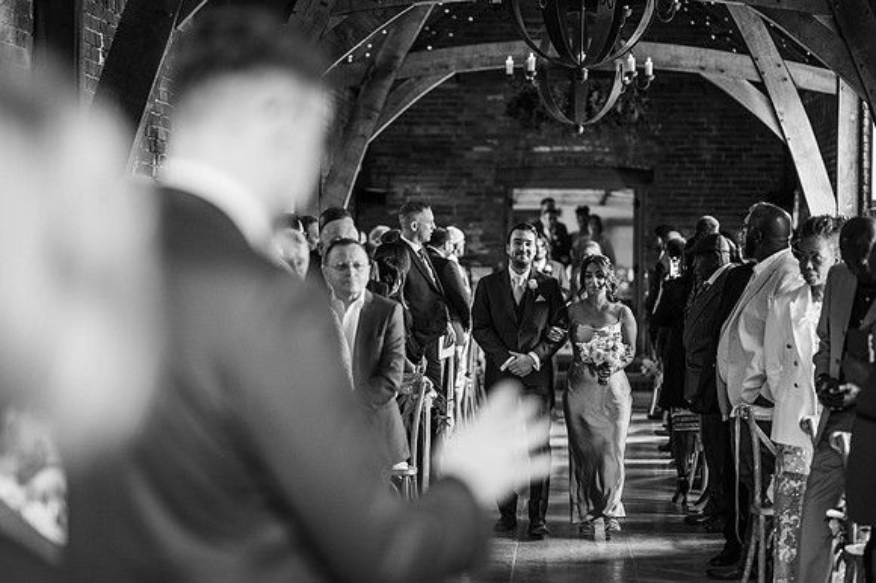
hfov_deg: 23.9
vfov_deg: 16.1
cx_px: 438
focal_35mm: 85
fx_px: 2067
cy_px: 292
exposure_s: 1/200
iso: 500
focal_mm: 85
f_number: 1.8
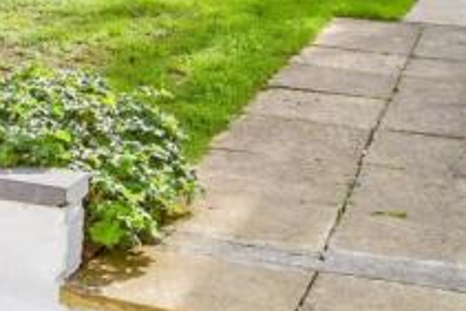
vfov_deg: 13.8
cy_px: -156
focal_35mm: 93
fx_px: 1205
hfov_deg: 20.1
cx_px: -142
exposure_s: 1/250
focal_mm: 20
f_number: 8
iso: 200
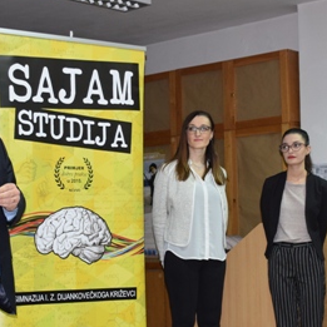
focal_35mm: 75
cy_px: 194
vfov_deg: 23.0
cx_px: 189
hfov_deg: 23.0
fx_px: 802
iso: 800
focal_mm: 24
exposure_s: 1/80
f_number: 4.5
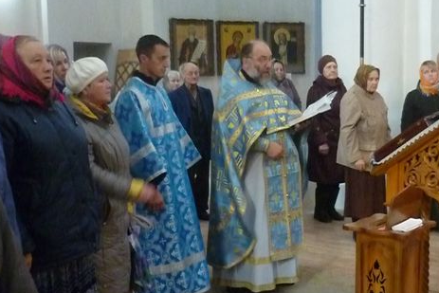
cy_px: 142
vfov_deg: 25.5
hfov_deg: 36.9
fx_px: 646
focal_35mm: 53
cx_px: 311
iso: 1600
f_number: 2.8
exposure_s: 1/50
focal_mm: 5.5
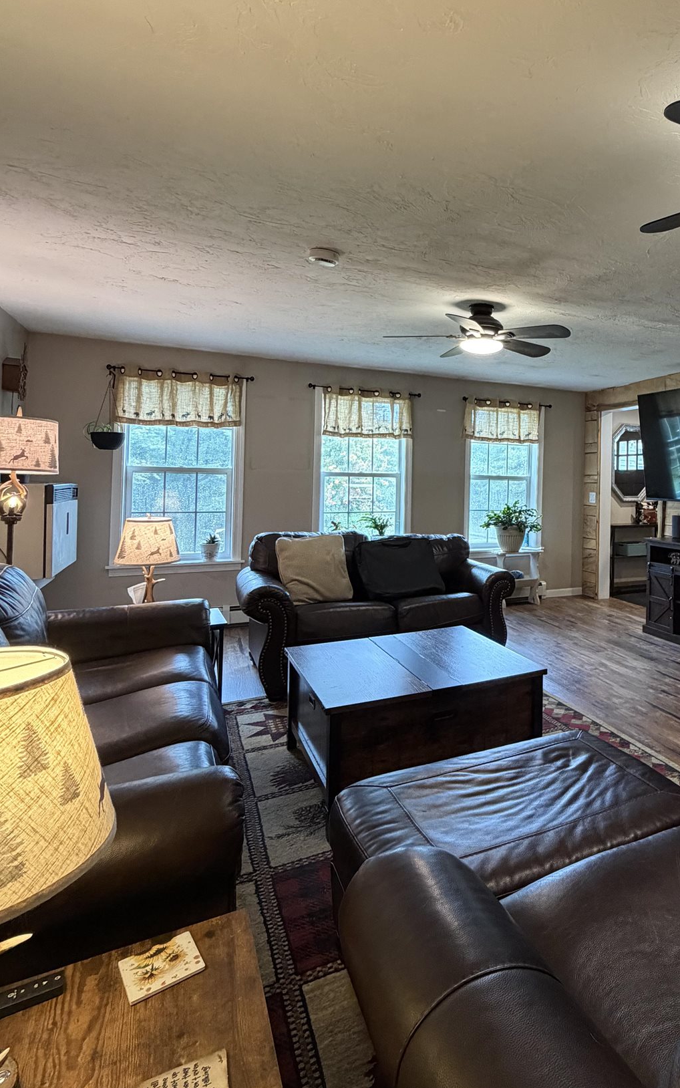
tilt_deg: +0.3
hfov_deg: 53.1
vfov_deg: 81.9
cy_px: 477
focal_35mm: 21
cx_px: 554
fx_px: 622
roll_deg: -1.1
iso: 320
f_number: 2.2
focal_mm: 2.22
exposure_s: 1/60
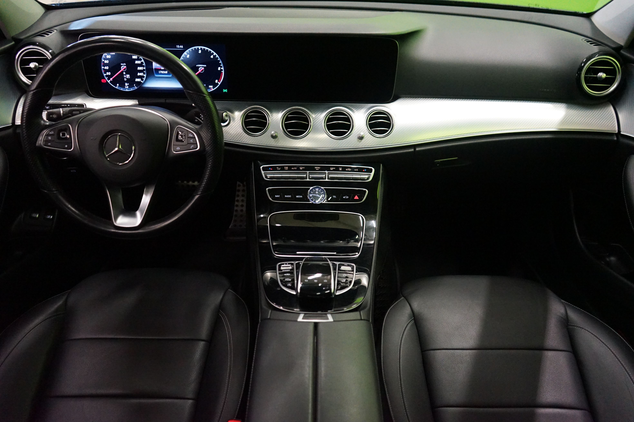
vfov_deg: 46.4
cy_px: 211
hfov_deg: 65.5
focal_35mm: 28
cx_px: 317
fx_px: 493
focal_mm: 28
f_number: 3.5
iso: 6400
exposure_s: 1/50
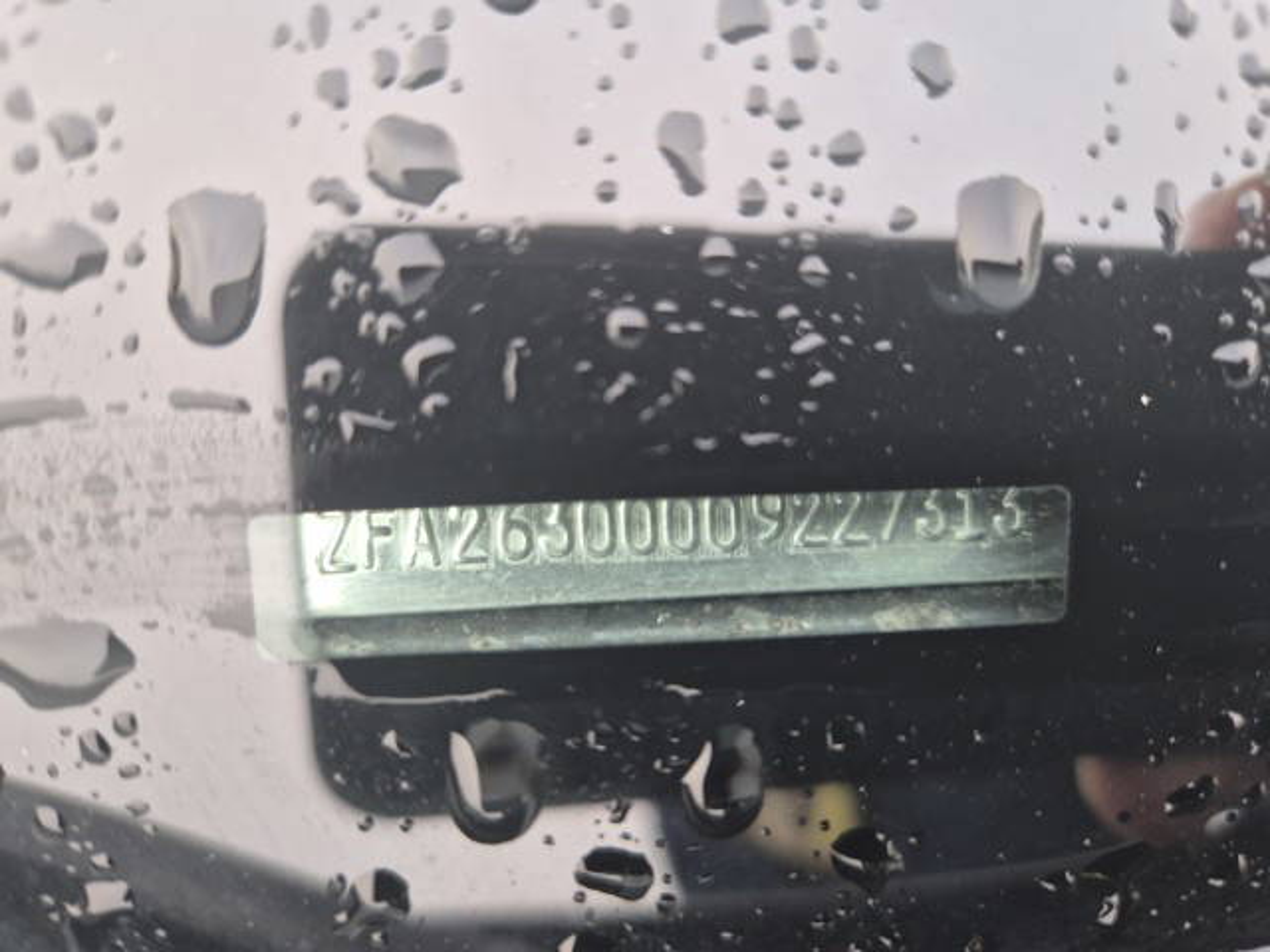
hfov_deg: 73.9
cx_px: 635
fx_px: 844
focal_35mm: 23
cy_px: 476
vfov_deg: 58.9
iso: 250
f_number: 1.8
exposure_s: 1/100
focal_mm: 5.4
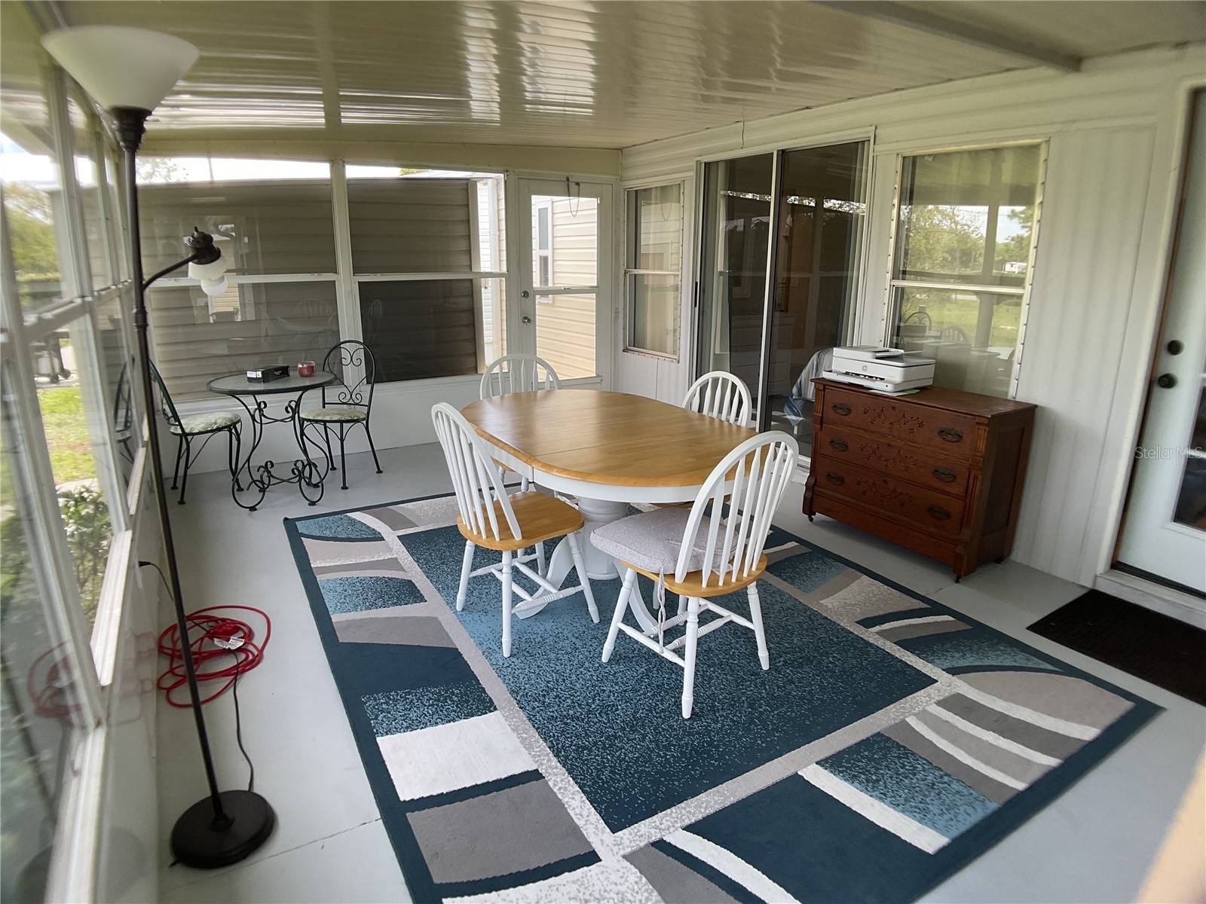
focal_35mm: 29
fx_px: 1010
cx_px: 603
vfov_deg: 48.2
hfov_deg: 61.7
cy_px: 452
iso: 32
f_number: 1.8
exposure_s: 1/120
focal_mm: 3
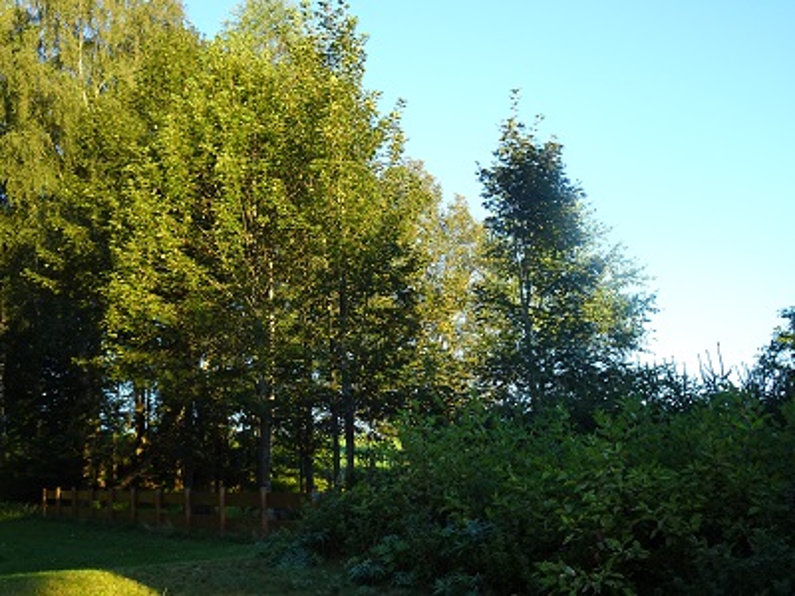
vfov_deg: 33.6
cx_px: 398
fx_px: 988
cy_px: 298
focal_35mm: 43
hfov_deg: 43.9
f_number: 4
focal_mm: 7.3
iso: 80
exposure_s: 1/60
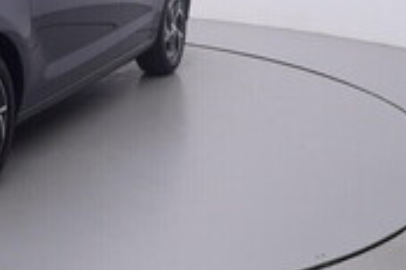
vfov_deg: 18.4
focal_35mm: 72
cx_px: -50
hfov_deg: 25.9
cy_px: -11
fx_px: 807
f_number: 5
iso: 200
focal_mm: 15
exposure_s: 1/80
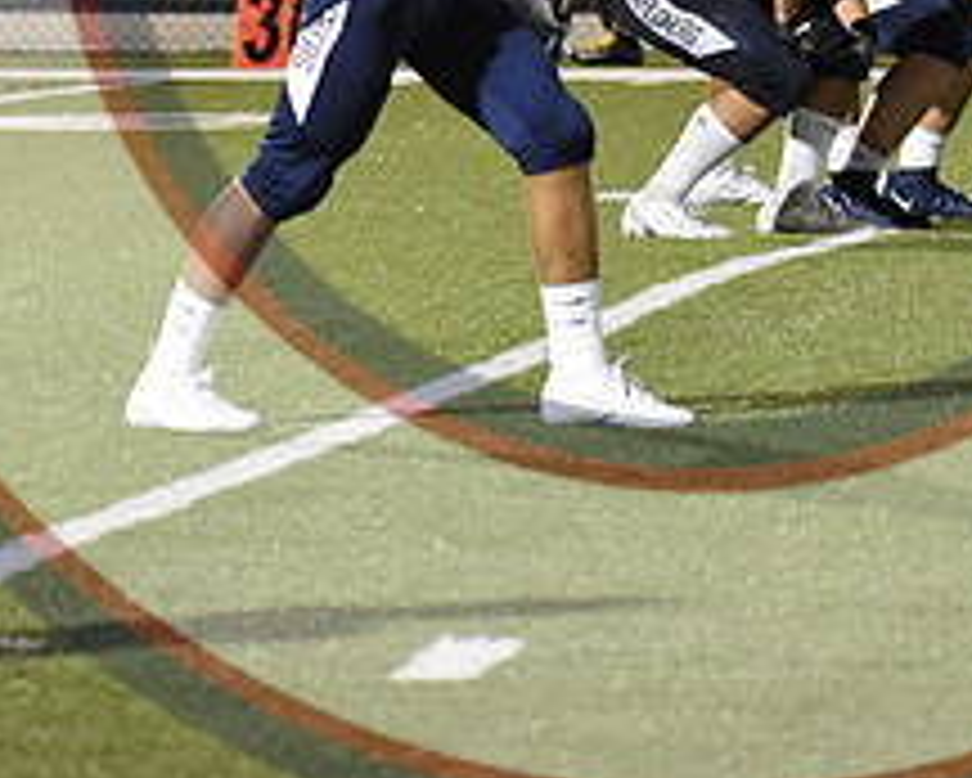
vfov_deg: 3.1
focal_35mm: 492
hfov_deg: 3.9
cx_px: 684
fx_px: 14160
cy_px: 2
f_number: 4.8
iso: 4500
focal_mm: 130
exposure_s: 1/125
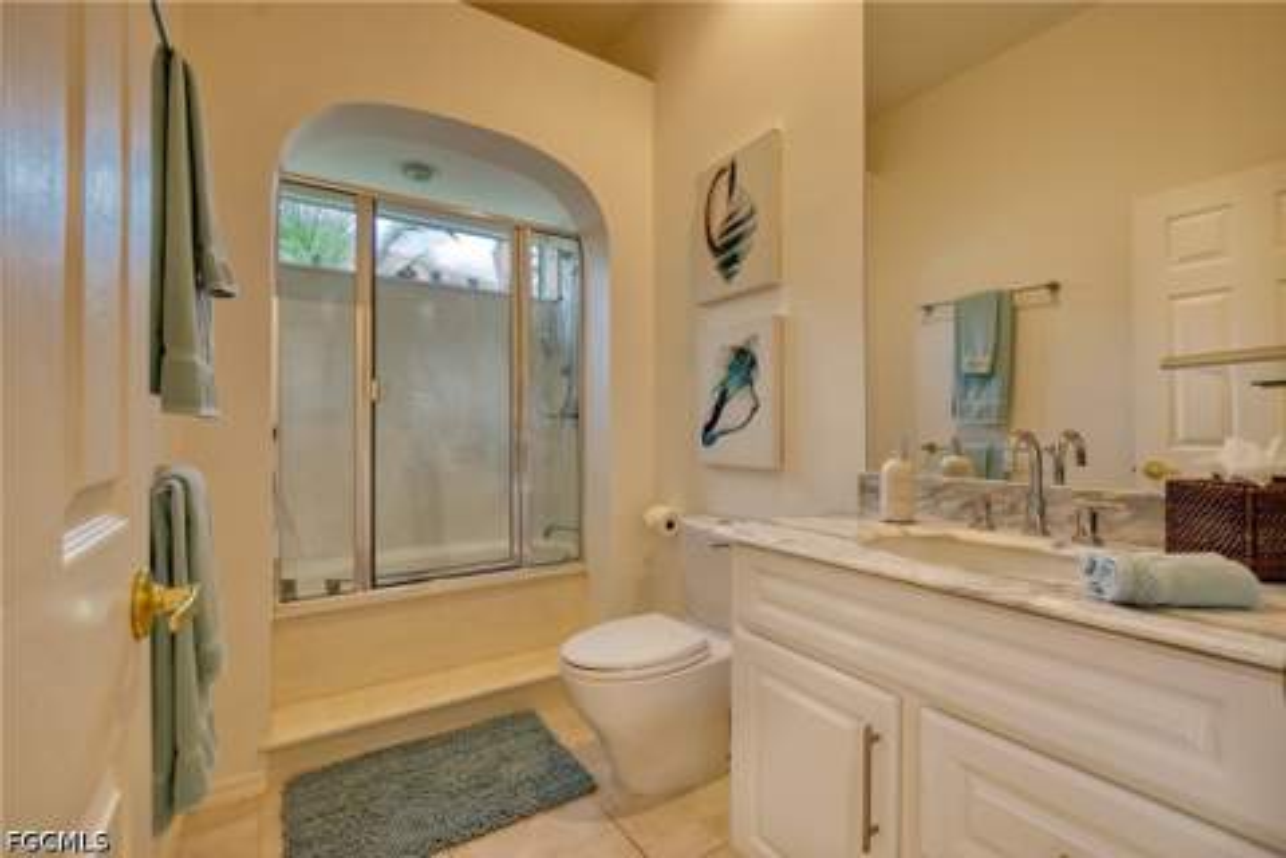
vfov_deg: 77.3
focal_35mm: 15
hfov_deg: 100.4
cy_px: 429
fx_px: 536
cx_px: 643
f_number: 8
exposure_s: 1/10
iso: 200
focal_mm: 10
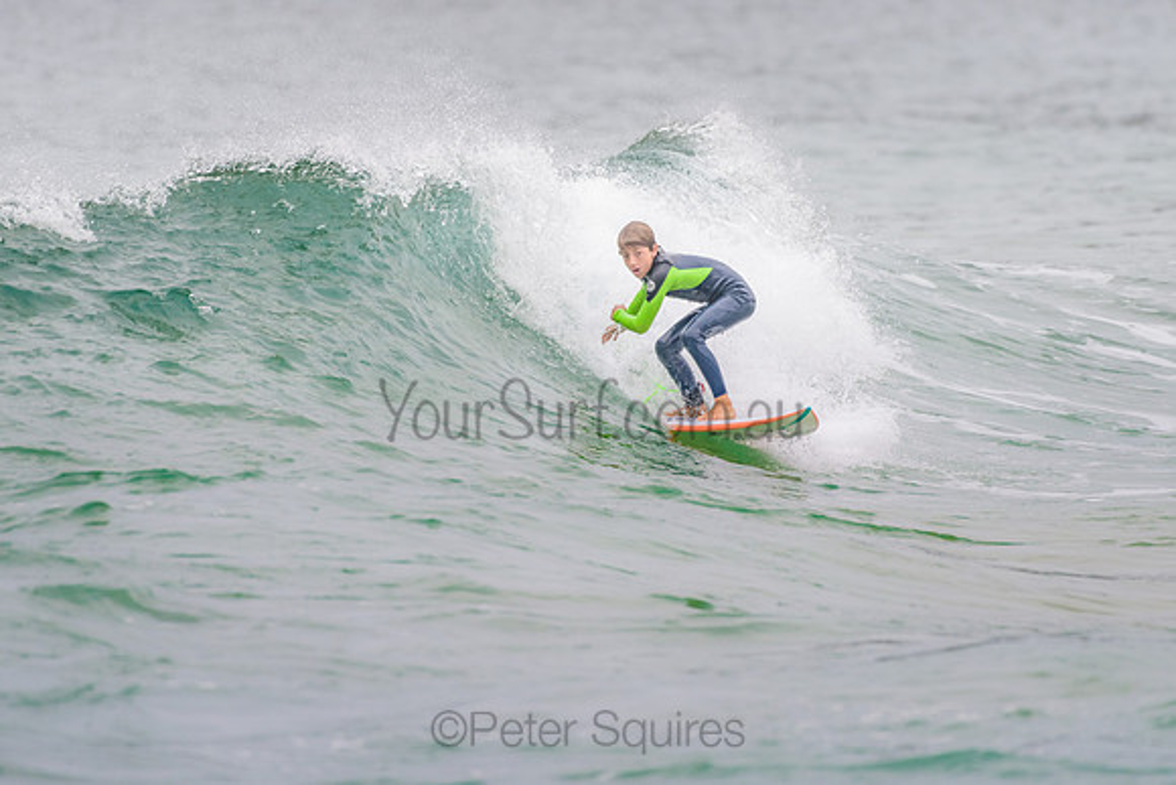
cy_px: 320
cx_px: 626
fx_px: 20027
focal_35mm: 613
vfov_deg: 2.2
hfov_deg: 3.4
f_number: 5.6
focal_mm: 500
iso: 400
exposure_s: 1/800
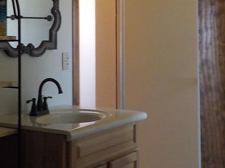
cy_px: 35
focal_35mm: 67
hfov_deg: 28.6
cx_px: 62
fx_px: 435
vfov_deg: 21.7
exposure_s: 1/30
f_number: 3.3
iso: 360
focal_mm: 4.1
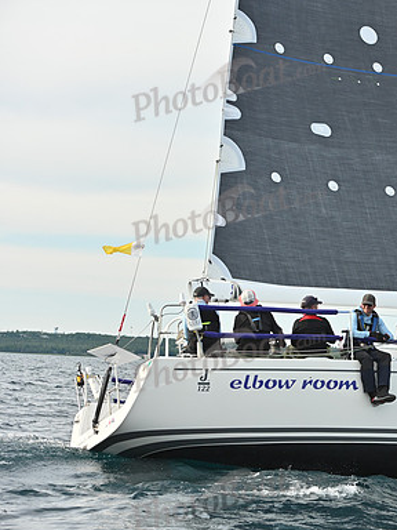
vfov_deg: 16.6
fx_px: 1820
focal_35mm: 119
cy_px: 266
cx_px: 398
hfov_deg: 12.3
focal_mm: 82
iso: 320
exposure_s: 1/1000
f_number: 5.6
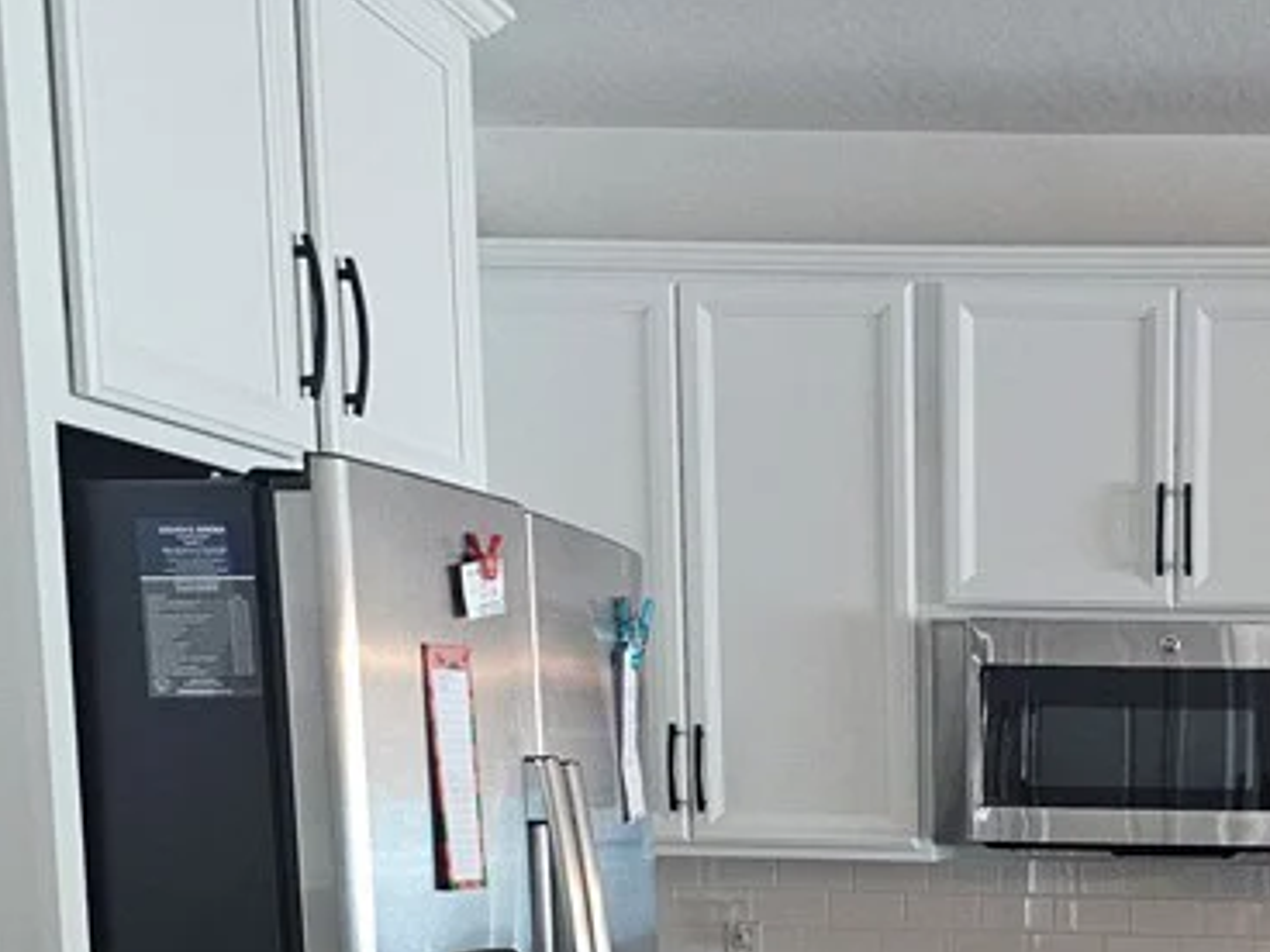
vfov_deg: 21.4
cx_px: 1277
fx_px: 2348
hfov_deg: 28.4
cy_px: 1128
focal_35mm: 64
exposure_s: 1/120
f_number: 1.7
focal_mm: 6.3
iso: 400
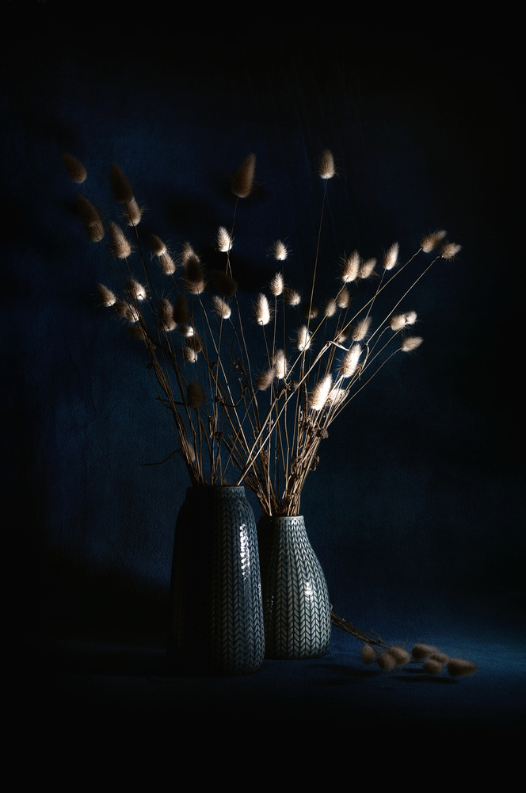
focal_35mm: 48
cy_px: 396
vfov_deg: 41.2
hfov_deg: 28.0
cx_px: 263
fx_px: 1055
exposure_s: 1/200
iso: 200
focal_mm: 32
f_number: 10
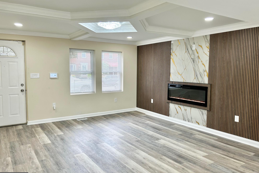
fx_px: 201
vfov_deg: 46.4
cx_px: 130
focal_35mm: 28
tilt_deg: -4.8
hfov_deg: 65.5
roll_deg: -0.4
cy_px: 82
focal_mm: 5.7
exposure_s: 1/120
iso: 32
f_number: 1.5
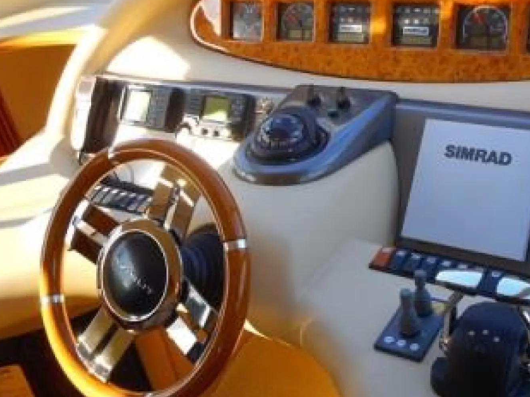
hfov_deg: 44.1
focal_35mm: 42
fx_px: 643
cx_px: 355
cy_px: 193
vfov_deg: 34.3
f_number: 4
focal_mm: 5.2
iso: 80
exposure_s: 1/30
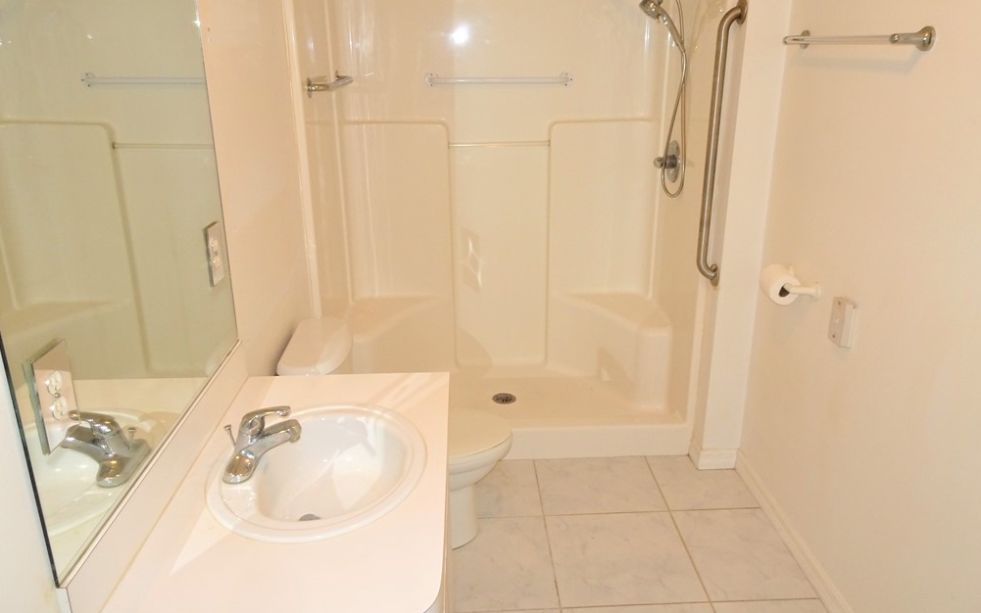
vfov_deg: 47.6
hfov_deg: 70.4
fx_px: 695
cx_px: 497
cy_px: 286
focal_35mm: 26
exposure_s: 1/30
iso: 200
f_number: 3.5
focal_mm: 4.1
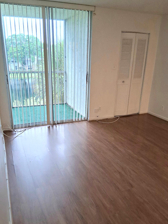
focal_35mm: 29
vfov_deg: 61.5
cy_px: 123
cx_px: 81
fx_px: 188
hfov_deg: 48.2
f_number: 1.8
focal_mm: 3.98
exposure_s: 1/120
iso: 320
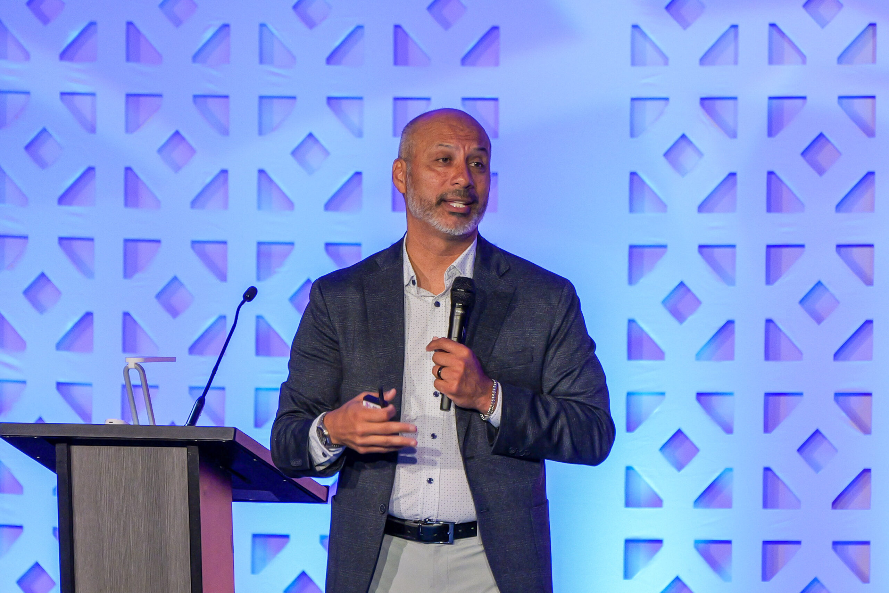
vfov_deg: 2.3
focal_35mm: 600
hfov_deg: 3.4
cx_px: 444
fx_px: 14816
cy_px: 296
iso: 3200
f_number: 5.6
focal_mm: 300
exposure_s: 1/200
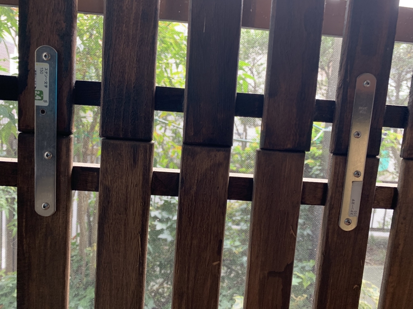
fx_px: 310
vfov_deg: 53.1
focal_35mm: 26
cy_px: 154
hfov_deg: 67.3
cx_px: 206
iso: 100
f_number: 1.8
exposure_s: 1/60
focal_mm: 4.25
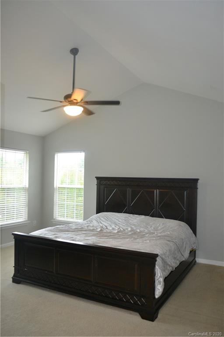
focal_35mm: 27
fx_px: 252
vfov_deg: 67.4
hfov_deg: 47.9
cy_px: 168
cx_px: 112
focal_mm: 18
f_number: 3.5
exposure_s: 1/60
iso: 640
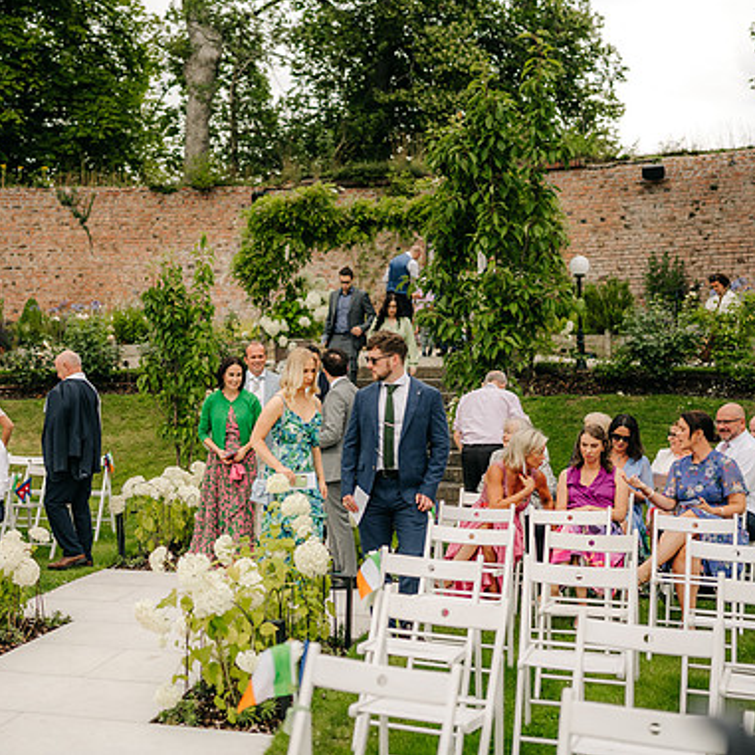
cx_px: 281
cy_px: 374
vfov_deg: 36.1
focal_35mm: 47
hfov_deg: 35.9
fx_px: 1160
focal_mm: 35
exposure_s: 1/2500
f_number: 1.6
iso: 100
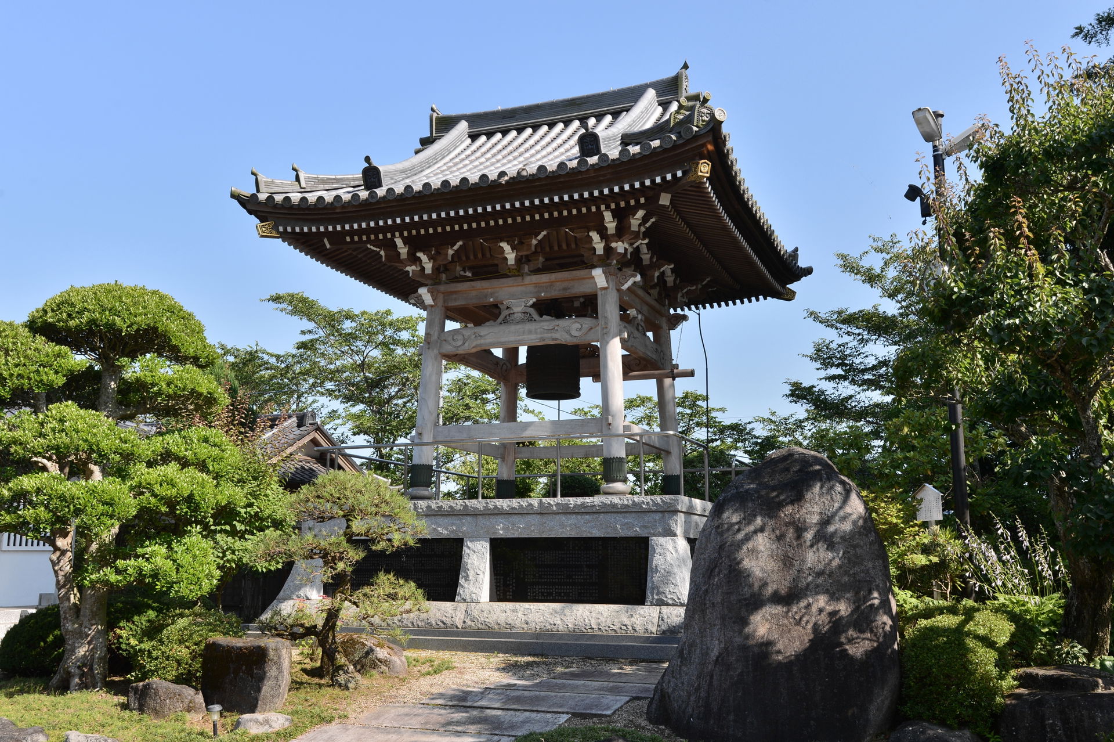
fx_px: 1082
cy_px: 371
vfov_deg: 37.8
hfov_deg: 54.5
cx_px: 557
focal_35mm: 35
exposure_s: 1/160
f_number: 10
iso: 200
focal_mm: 35
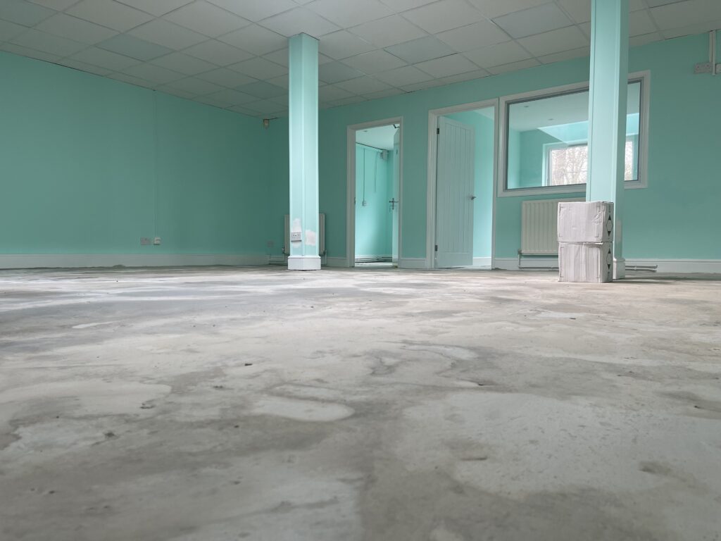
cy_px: 270
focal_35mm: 25
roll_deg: -0.7
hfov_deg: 69.4
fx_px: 521
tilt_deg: -2.9
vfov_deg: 54.9
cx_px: 360
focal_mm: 5.1
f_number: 1.6
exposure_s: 1/100
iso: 64
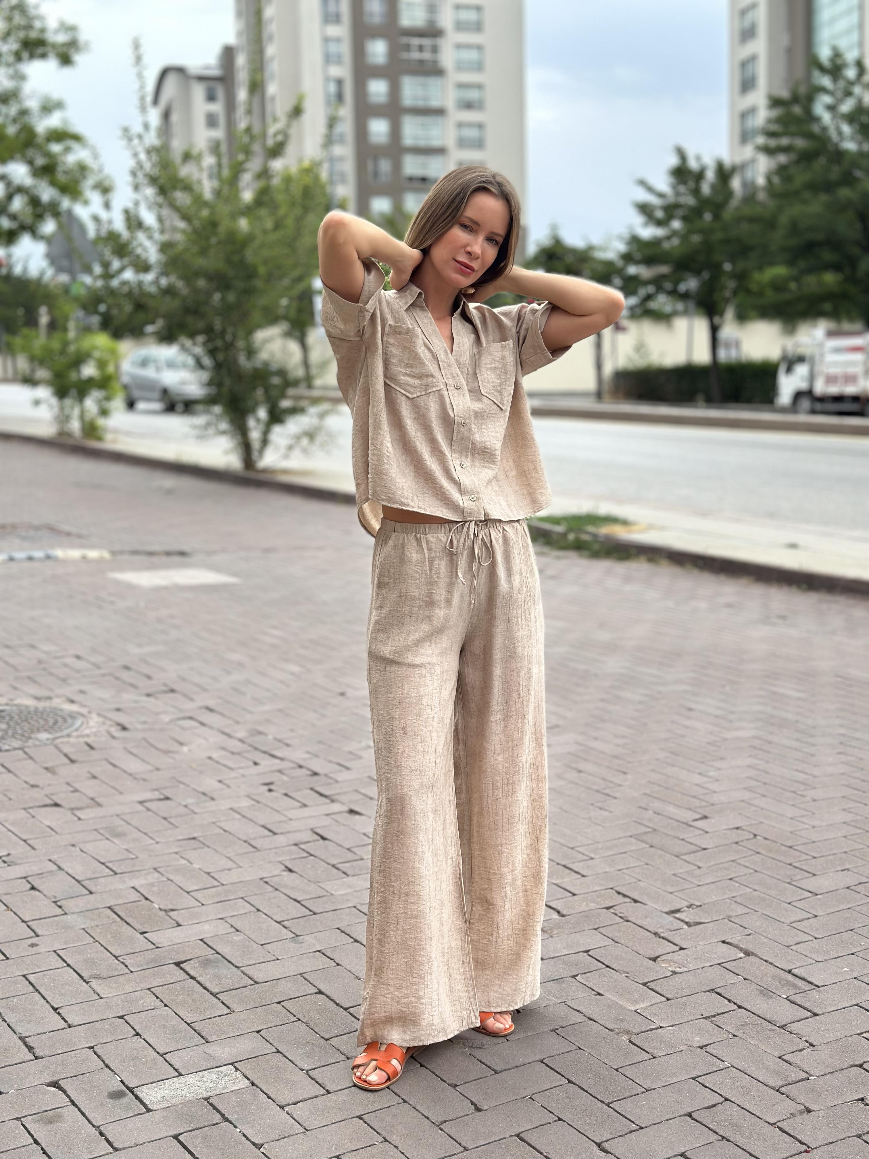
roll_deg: -0.2
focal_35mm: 48
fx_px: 1607
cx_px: 434
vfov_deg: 39.7
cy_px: 580
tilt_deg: -4.6
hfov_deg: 30.3
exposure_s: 1/2304
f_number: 1.78
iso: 100
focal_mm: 6.86
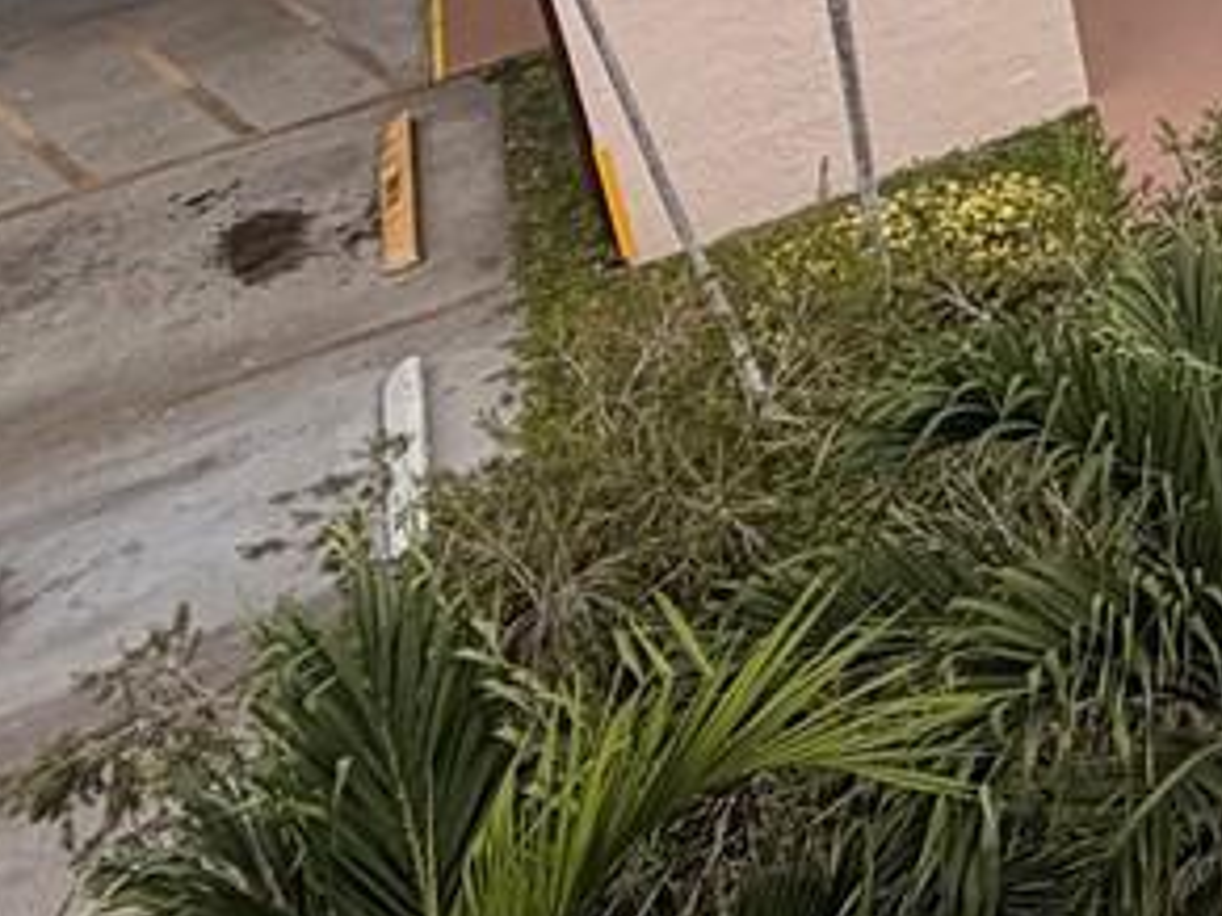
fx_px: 2717
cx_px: 2587
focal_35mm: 77
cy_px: -786
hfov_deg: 16.9
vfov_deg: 15.9
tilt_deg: -19.8
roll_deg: -0.8
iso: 32
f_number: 2.2
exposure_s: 1/770
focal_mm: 2.22
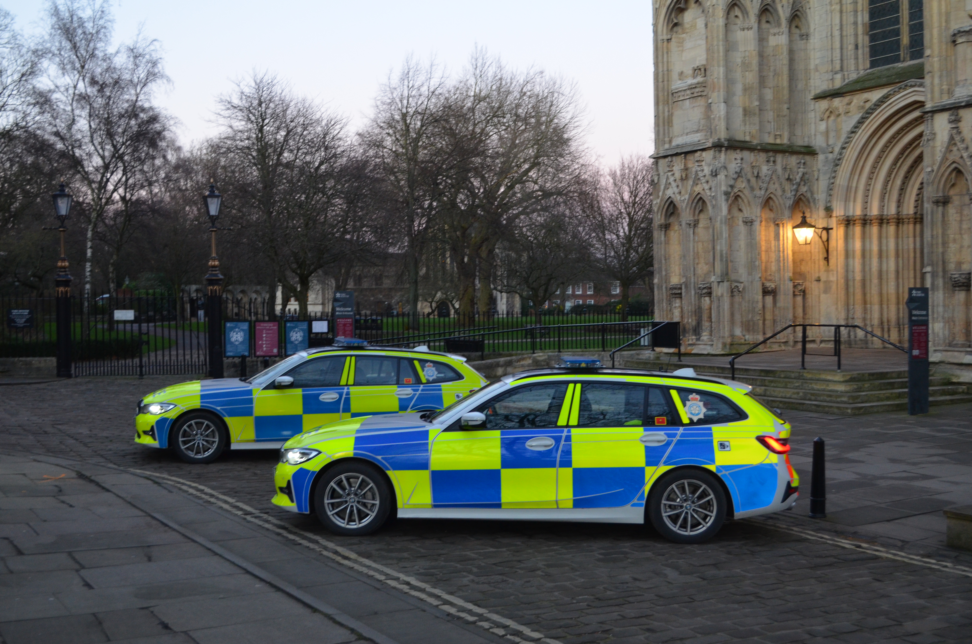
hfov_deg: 46.5
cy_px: 322
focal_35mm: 42
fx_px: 1132
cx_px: 486
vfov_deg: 31.8
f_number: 4.5
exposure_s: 1/50
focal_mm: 28
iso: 800
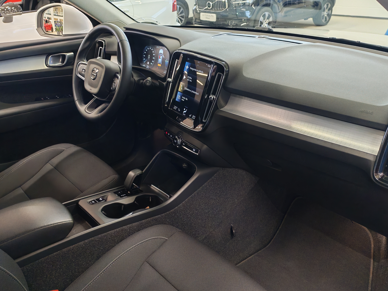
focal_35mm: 31
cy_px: 146
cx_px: 194
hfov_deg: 58.4
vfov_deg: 45.4
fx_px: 347
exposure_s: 1/100
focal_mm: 6.12
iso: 1000
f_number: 1.9
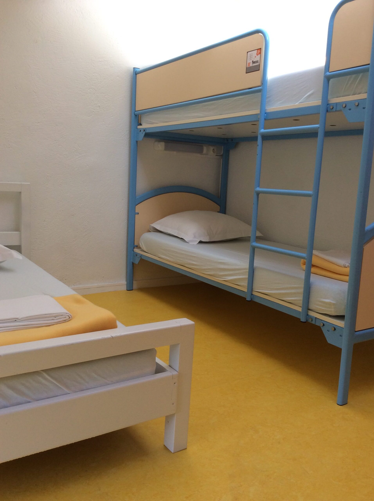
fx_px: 477
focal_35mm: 33
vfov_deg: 55.4
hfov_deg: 42.8
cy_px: 250
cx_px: 187
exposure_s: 1/120
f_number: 2.4
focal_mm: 3.3
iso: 40
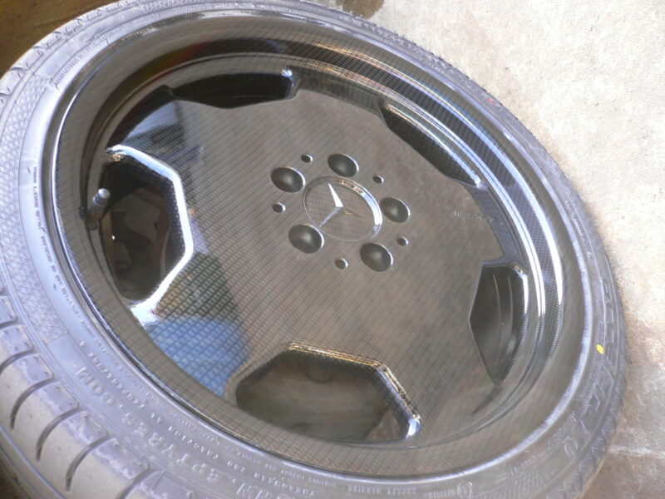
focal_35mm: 35
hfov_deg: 52.6
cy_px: 250
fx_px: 672
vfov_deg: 40.7
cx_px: 332
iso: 100
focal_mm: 5.8
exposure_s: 1/20
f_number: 2.8
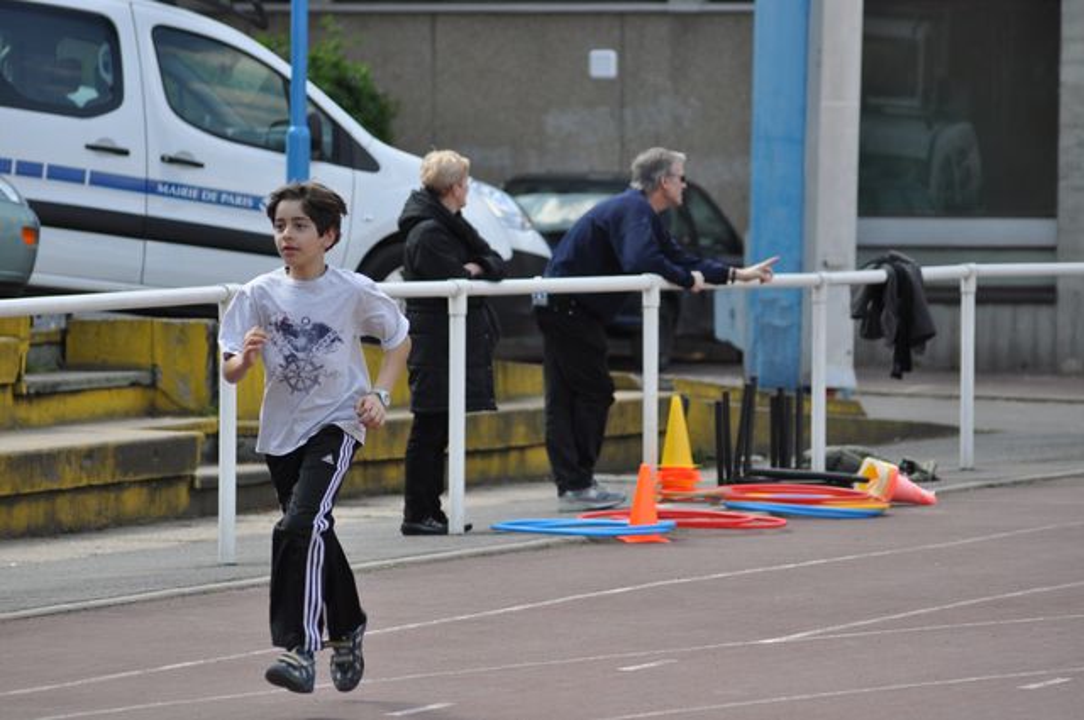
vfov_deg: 6.1
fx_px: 6766
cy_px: 360
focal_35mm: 225
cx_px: 542
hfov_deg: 9.2
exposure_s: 1/1000
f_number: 4.5
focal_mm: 150
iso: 450
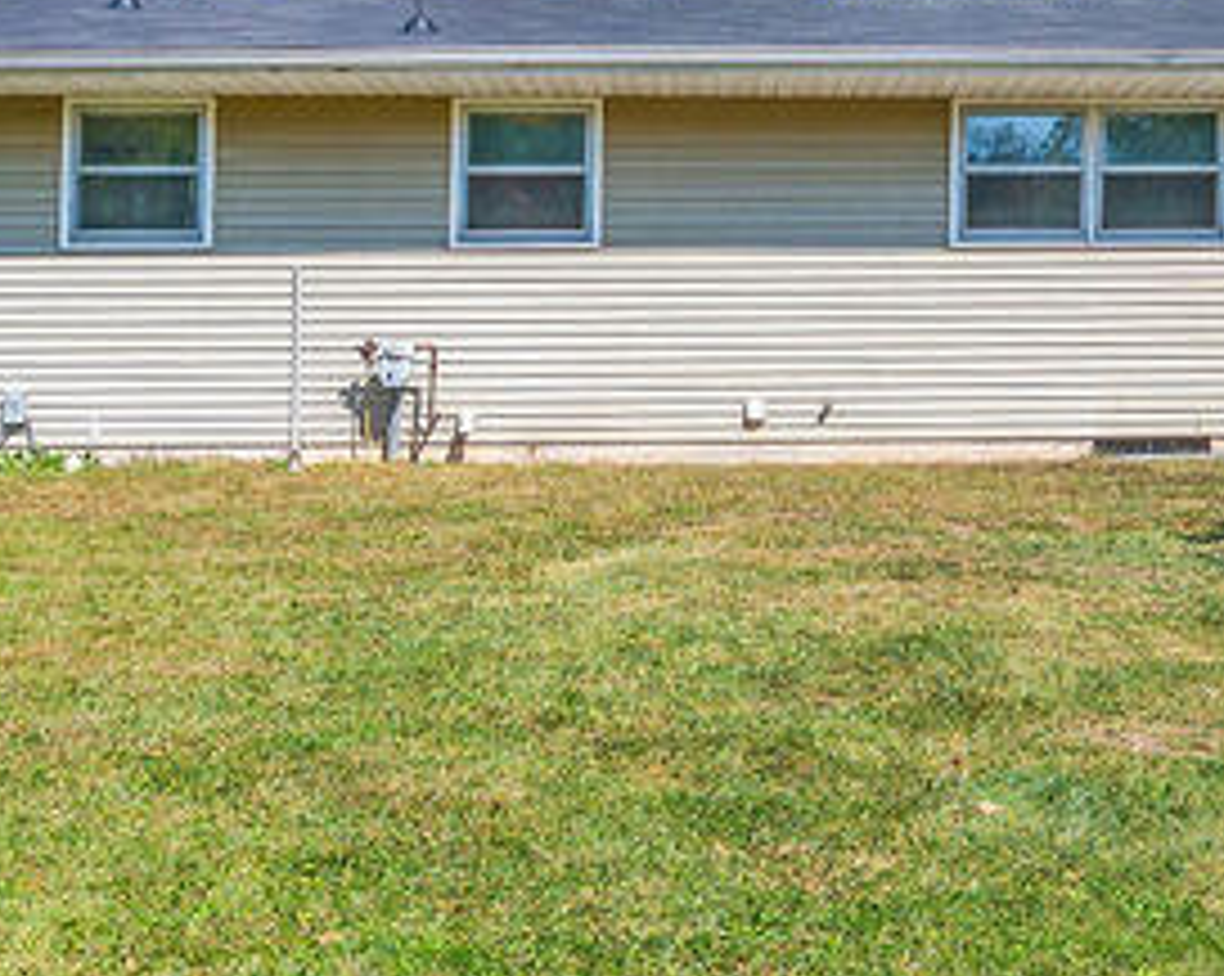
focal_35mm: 55
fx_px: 1982
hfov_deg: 34.1
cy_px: 173
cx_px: 792
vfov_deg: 27.1
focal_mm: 15.5
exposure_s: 1/160
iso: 250
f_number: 10
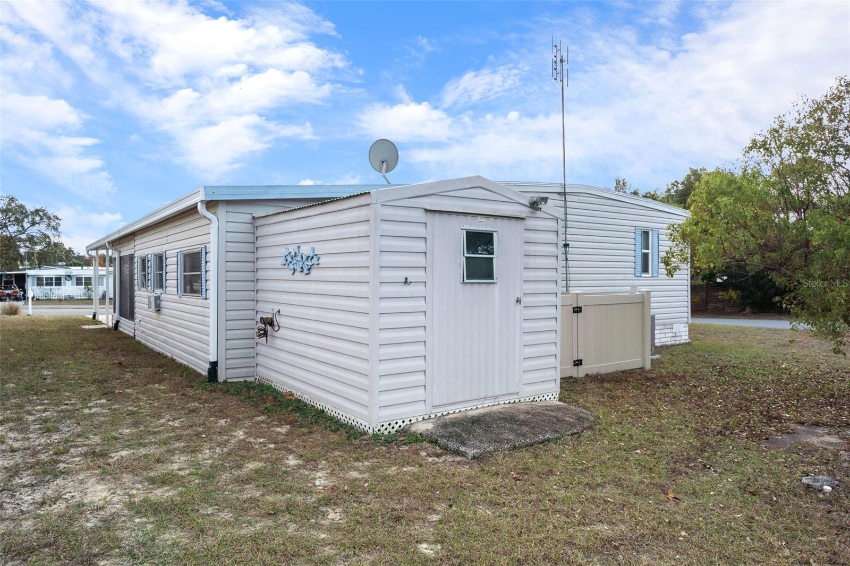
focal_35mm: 23
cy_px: 283
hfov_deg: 76.1
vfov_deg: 55.1
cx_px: 425
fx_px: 543
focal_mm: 23
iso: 400
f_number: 8
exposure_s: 1/800
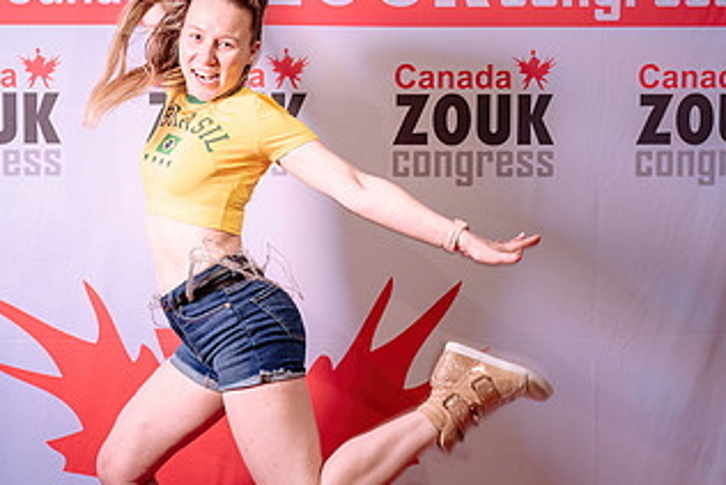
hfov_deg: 26.5
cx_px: 237
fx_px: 1533
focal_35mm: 76
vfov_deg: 17.9
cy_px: 320
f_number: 2.8
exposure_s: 1/125
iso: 200
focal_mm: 40
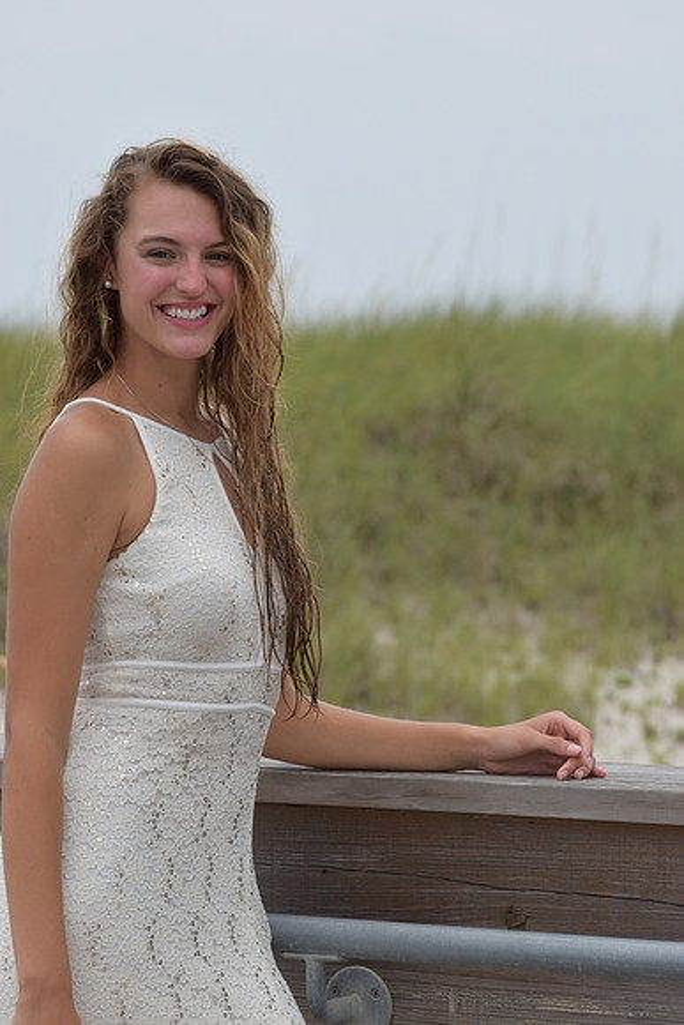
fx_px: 5340
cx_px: 342
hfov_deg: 7.3
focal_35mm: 188
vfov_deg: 11.0
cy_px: 512
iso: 200
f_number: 8
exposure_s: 1/250
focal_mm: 125
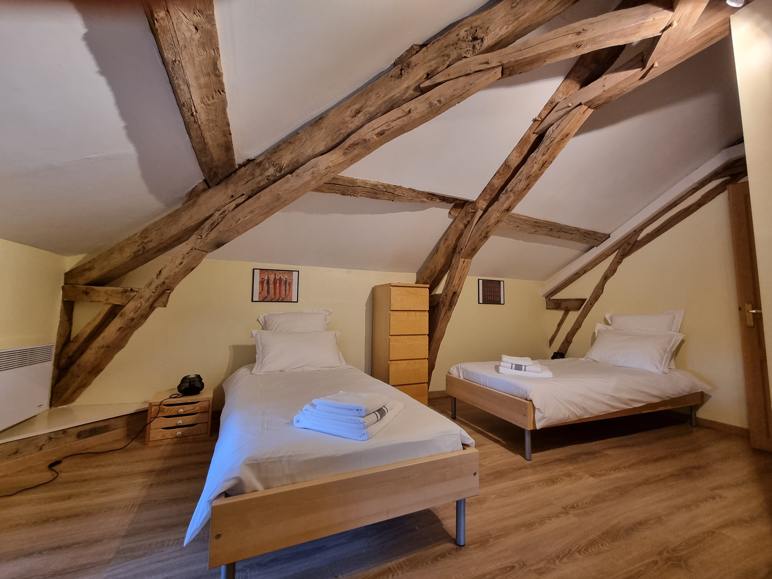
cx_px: 386
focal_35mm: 13
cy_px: 290
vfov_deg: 89.9
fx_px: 290
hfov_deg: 106.2
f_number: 2.2
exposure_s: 1/33
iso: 320
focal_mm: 2.2
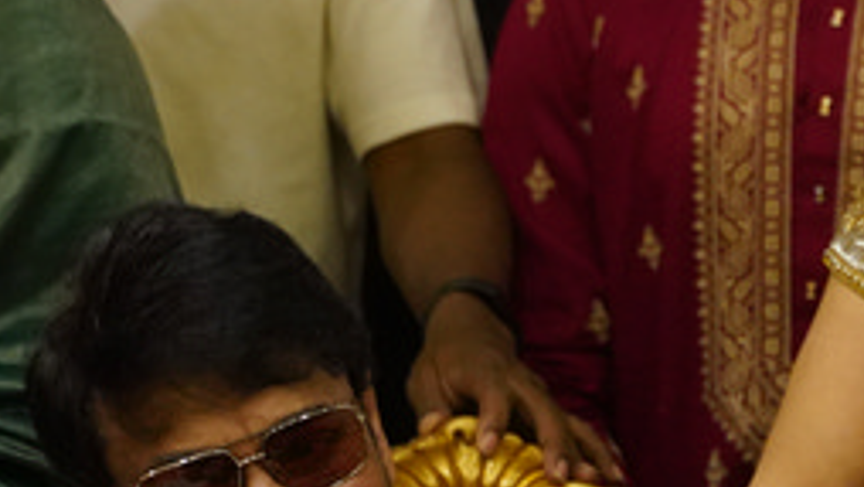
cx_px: 682
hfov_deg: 6.9
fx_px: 7149
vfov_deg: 3.9
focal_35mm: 312
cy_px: 548
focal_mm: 70
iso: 3200
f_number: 2.8
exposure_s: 1/160
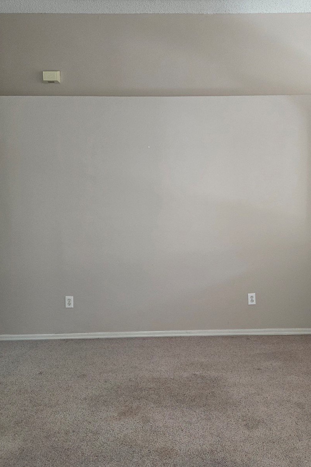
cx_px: 198
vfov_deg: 58.7
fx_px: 415
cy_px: 234
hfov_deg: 40.8
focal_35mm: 32
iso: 200
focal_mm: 5.4
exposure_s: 1/120
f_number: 1.8
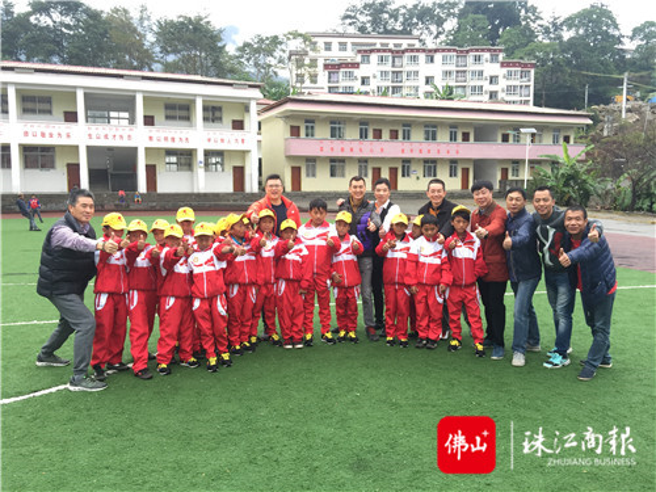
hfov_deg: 61.7
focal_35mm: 29
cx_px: 328
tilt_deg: -5.7
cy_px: 246
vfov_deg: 48.2
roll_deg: -0.2
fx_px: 550
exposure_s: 1/100
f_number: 2.2
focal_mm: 4.15
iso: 50
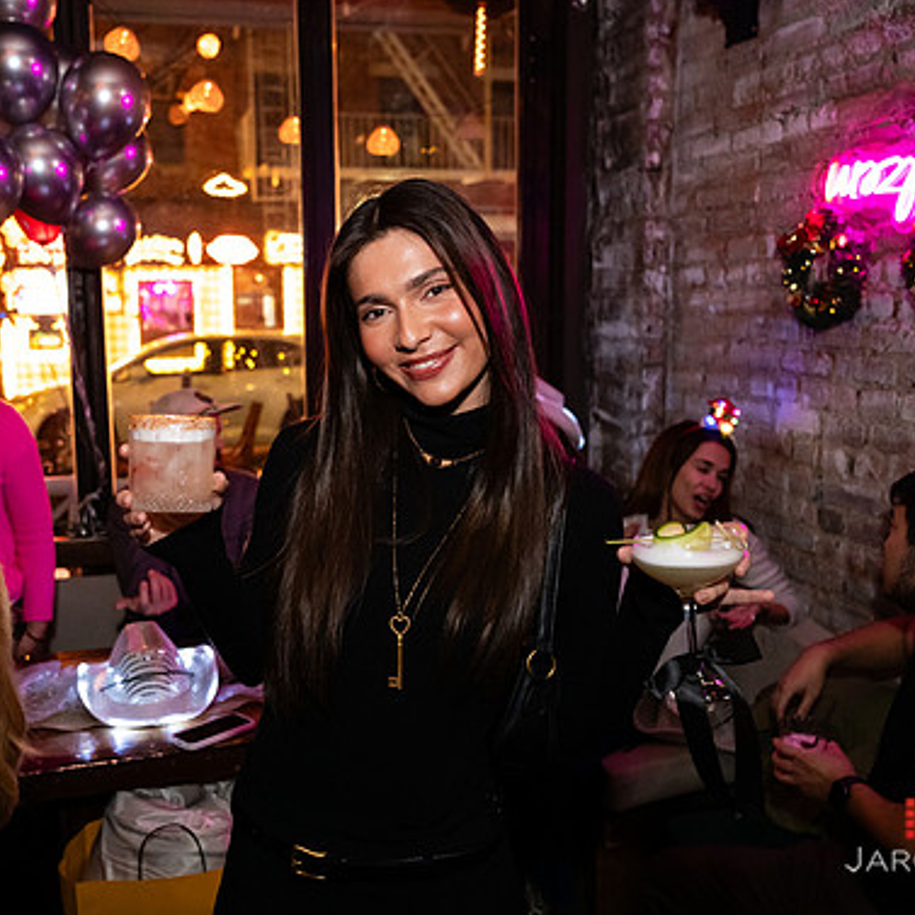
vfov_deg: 47.2
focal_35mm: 35
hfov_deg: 47.0
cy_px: 455
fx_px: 1047
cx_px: 374
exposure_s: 1/125
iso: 3200
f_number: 3.2
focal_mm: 26.5
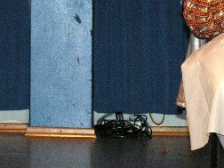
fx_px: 1935
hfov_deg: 6.6
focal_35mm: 299
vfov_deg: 5.0
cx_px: 97
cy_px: 37
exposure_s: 1/60.1
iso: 200
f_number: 4
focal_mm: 24
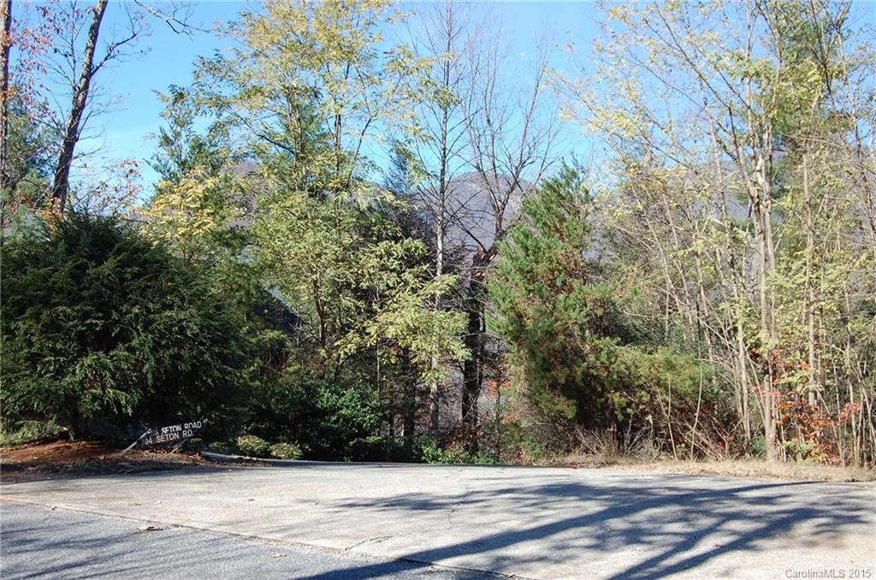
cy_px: 290
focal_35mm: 46
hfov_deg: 42.4
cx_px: 438
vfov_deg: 28.8
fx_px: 1129
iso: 200
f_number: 7.1
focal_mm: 31
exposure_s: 1/200
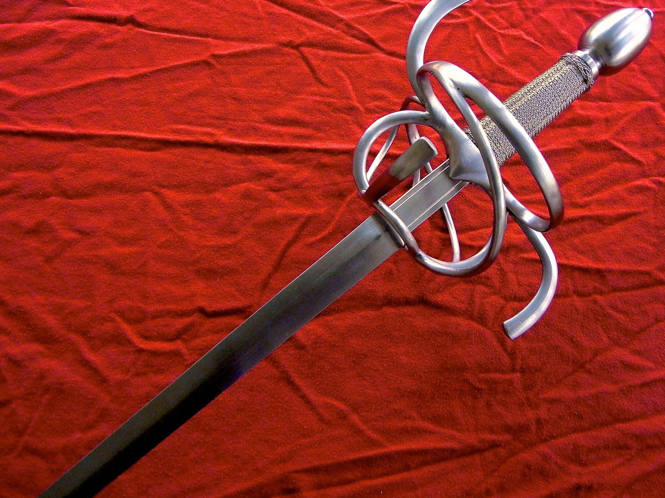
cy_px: 208
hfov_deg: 52.5
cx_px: 373
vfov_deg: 40.6
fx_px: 672
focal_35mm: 35
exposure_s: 1/124
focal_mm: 5.4
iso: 800
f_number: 3.5
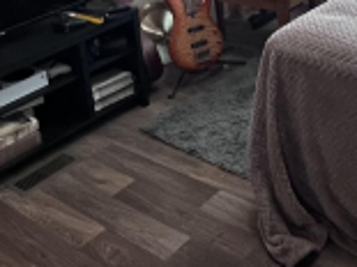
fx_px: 577
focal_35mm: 56
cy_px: -81
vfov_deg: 23.1
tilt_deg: -11.0
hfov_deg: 34.3
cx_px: 215
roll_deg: +5.4
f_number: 1.8
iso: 250
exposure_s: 1/60
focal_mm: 1.57
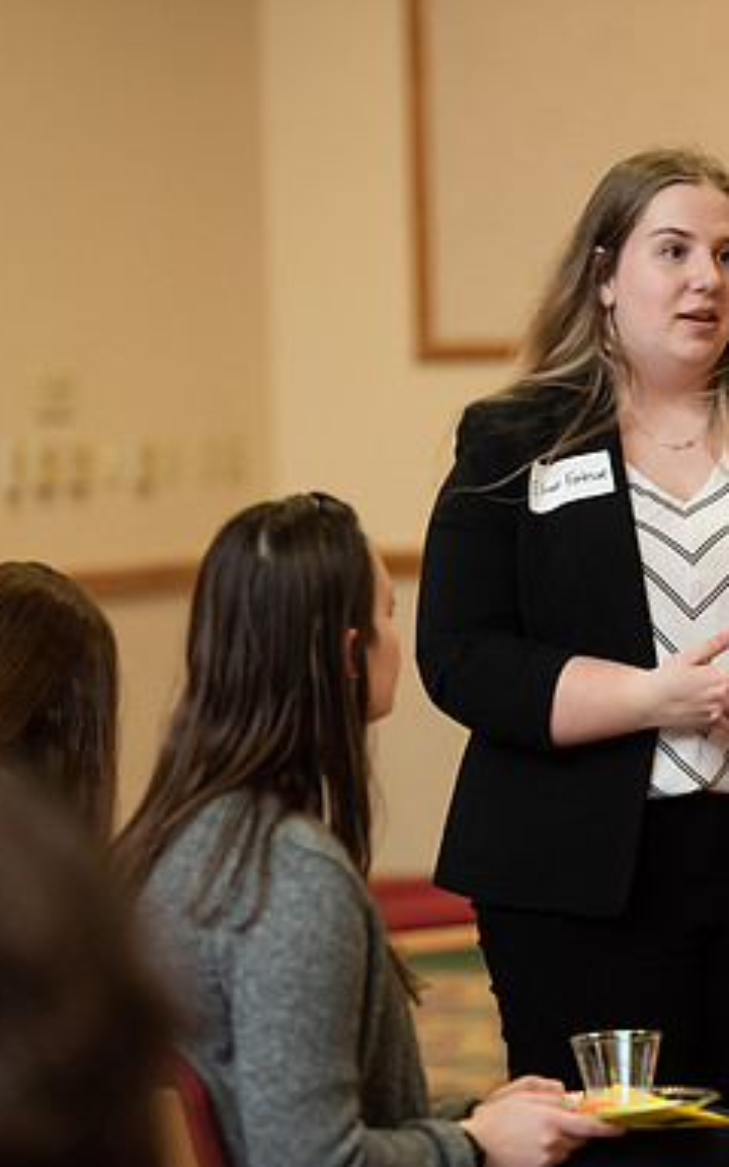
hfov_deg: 6.5
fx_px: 6358
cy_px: 585
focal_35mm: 200
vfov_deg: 10.5
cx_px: 665
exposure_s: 1/200
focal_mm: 130
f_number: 3.2
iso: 1600
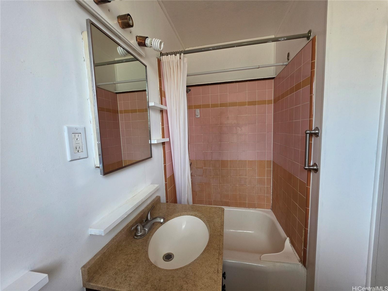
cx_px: 194
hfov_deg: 106.2
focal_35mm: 13
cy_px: 146
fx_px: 146
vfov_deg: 89.9
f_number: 1.9
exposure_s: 1/120
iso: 80
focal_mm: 2.2
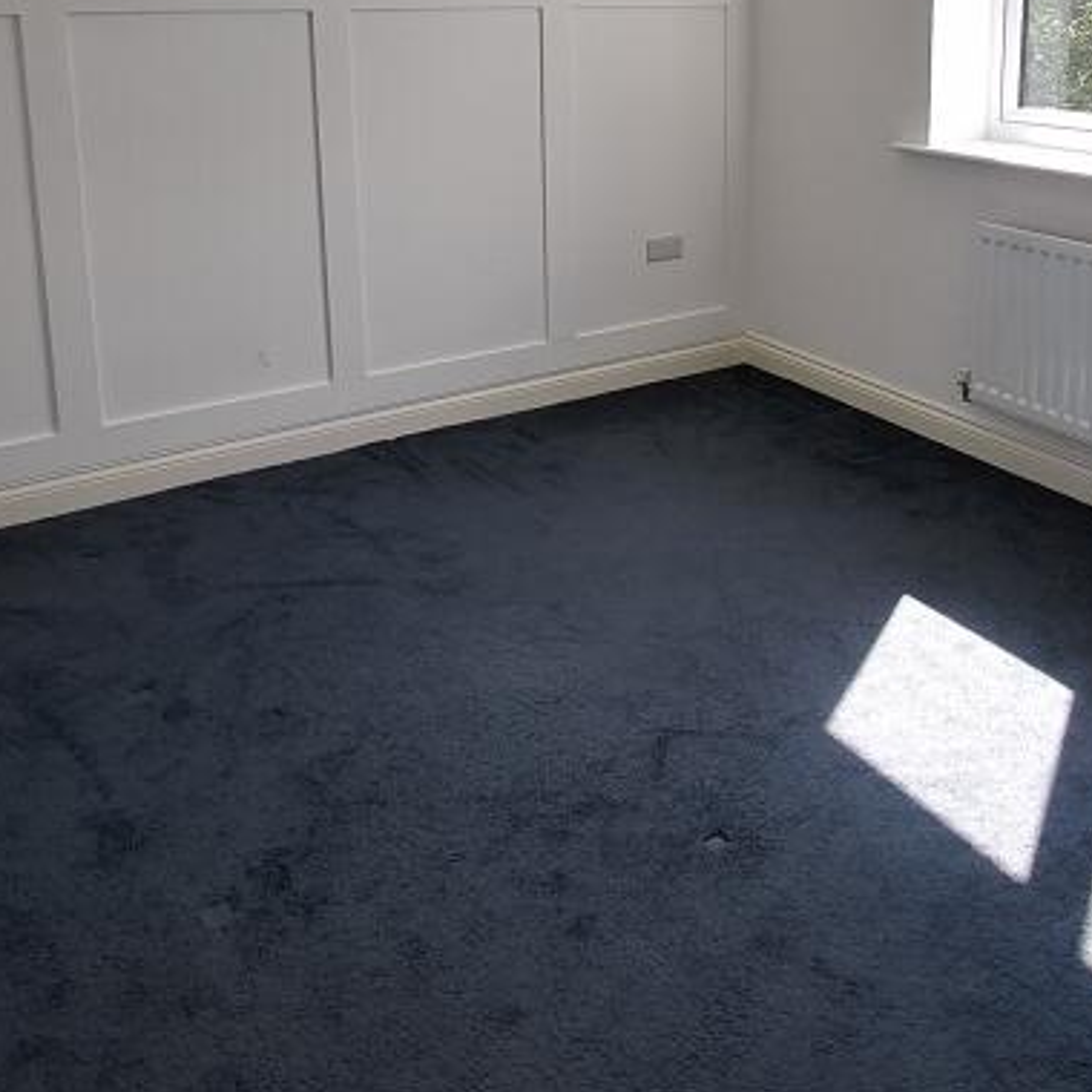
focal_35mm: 31
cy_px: 184
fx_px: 1106
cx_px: 672
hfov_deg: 52.1
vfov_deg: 48.8
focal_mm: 1.74
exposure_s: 1/134
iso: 40
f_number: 2.2
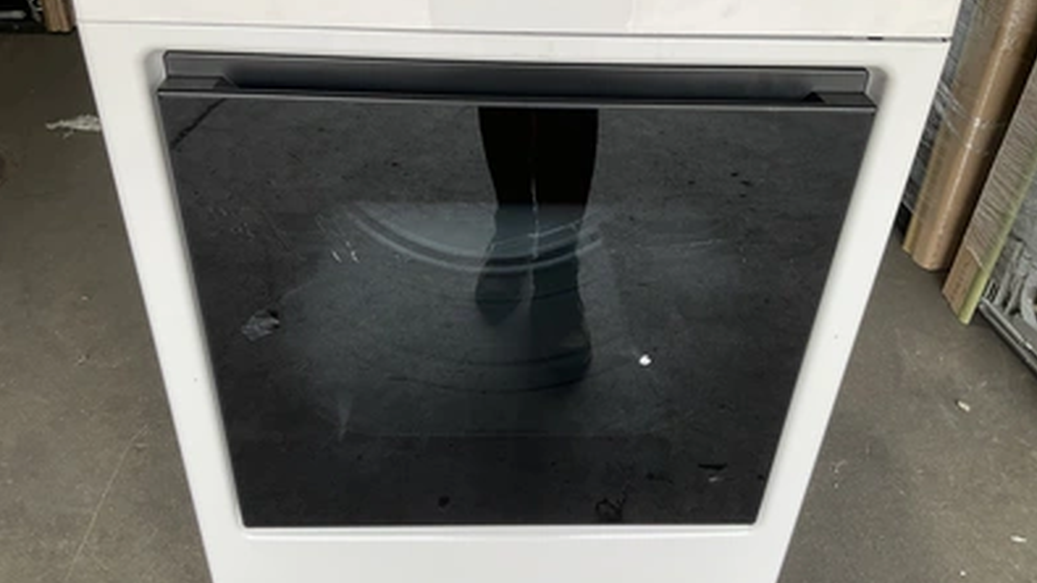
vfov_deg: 36.6
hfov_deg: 61.0
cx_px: 517
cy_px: 278
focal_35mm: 32
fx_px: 880
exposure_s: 1/122
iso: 16
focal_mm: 3
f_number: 1.8
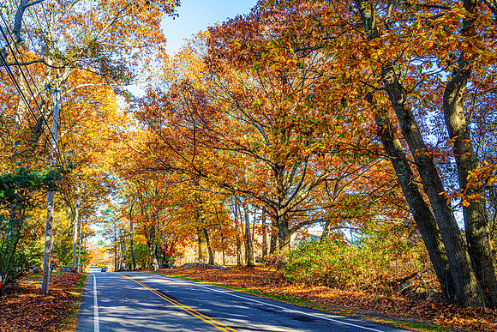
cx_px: 248
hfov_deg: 60.3
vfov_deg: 42.3
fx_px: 428
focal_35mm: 31
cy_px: 166
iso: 400
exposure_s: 1/160
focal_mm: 31
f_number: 8
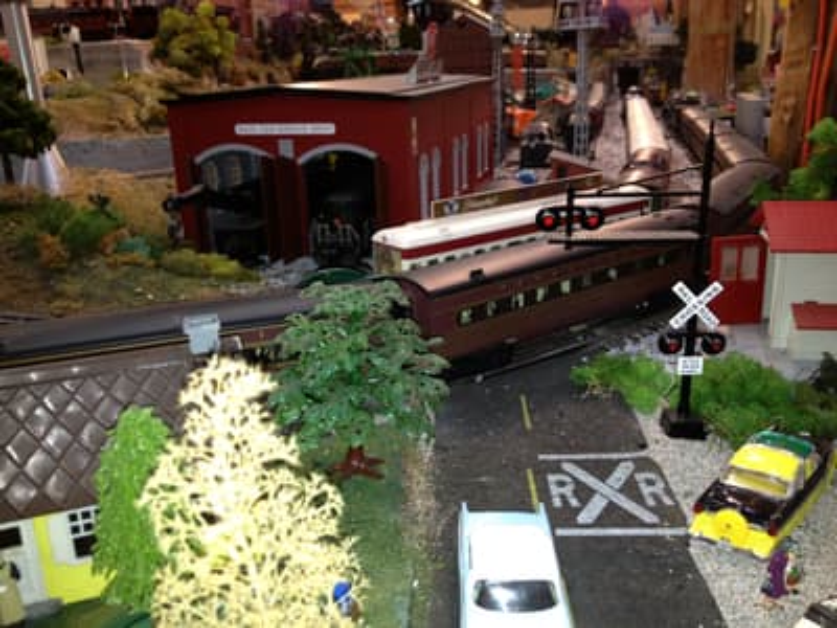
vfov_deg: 40.7
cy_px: 314
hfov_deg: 52.6
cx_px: 418
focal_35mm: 35
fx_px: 846
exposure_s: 1/20
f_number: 2.4
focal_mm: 4.28
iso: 80
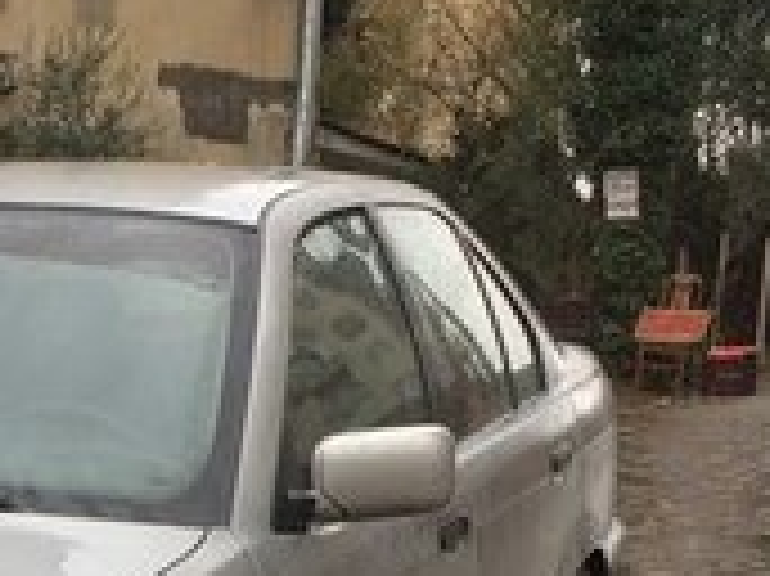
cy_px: 920
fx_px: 2490
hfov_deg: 16.9
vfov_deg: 12.4
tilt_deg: -11.2
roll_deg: -0.6
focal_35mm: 112
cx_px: -135
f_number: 2.2
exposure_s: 1/107
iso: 32
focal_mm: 4.15
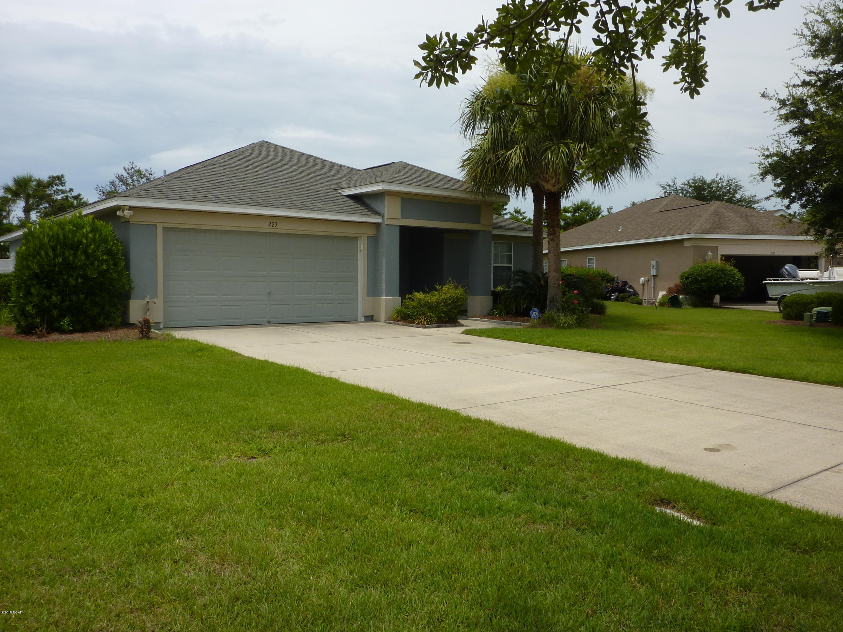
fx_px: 706
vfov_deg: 48.2
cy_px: 316
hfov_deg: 61.7
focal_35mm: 29
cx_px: 422
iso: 80
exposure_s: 1/640
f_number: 5.6
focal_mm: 4.7
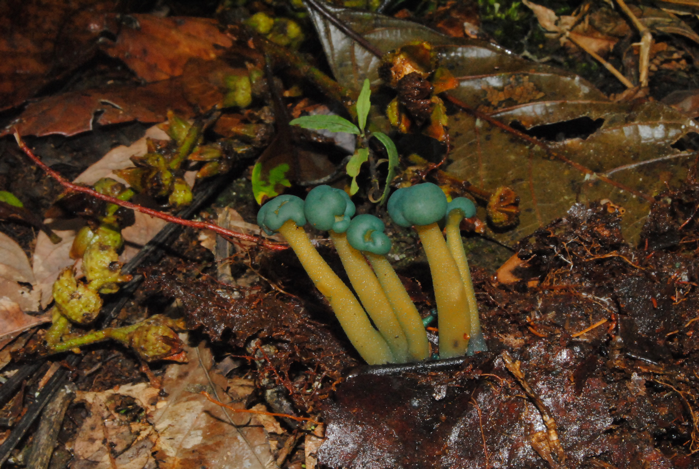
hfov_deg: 24.6
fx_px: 1606
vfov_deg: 16.6
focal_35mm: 82
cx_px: 350
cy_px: 234
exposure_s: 1/60
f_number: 36
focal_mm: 55
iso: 1600
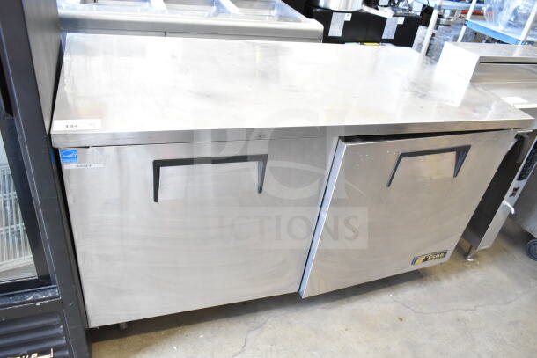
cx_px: 268
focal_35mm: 27
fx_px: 403
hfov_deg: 67.4
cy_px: 179
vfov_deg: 48.0
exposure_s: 1/80
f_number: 4.5
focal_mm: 18
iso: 1600
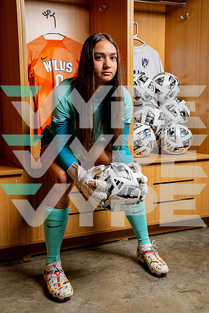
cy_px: 156
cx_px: 104
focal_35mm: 44
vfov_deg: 44.5
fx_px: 383
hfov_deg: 30.5
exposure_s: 1/250
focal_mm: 44
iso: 200
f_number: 8
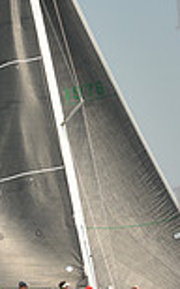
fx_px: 2115
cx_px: 76
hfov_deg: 4.9
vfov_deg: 7.8
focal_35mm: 269
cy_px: 105
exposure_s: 1/640
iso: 250
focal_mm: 70
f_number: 6.3
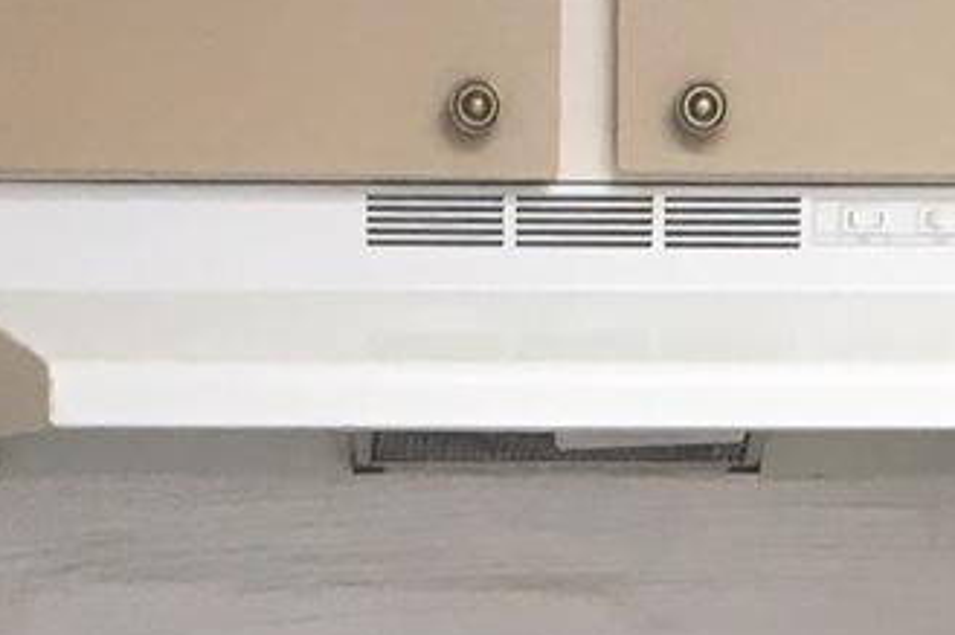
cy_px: 1383
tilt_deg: -9.4
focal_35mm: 185
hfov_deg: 11.1
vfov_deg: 7.1
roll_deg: +0.9
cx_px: 499
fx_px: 4905
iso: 32
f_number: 2.2
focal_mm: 4.15
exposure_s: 1/30
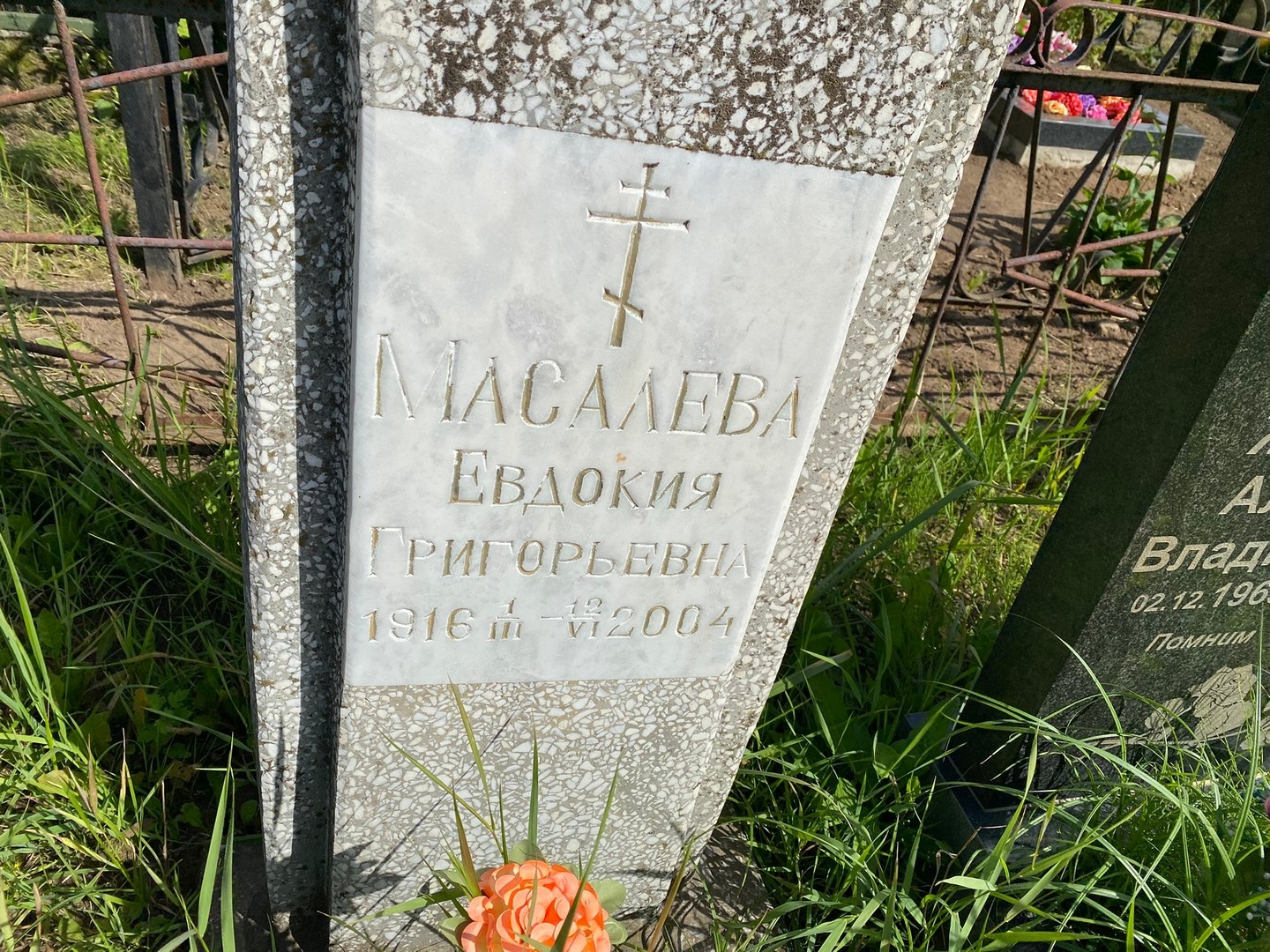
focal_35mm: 26
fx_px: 954
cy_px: 476
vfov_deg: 53.1
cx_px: 635
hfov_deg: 67.3
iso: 32
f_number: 1.8
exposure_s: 1/4808
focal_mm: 4.25
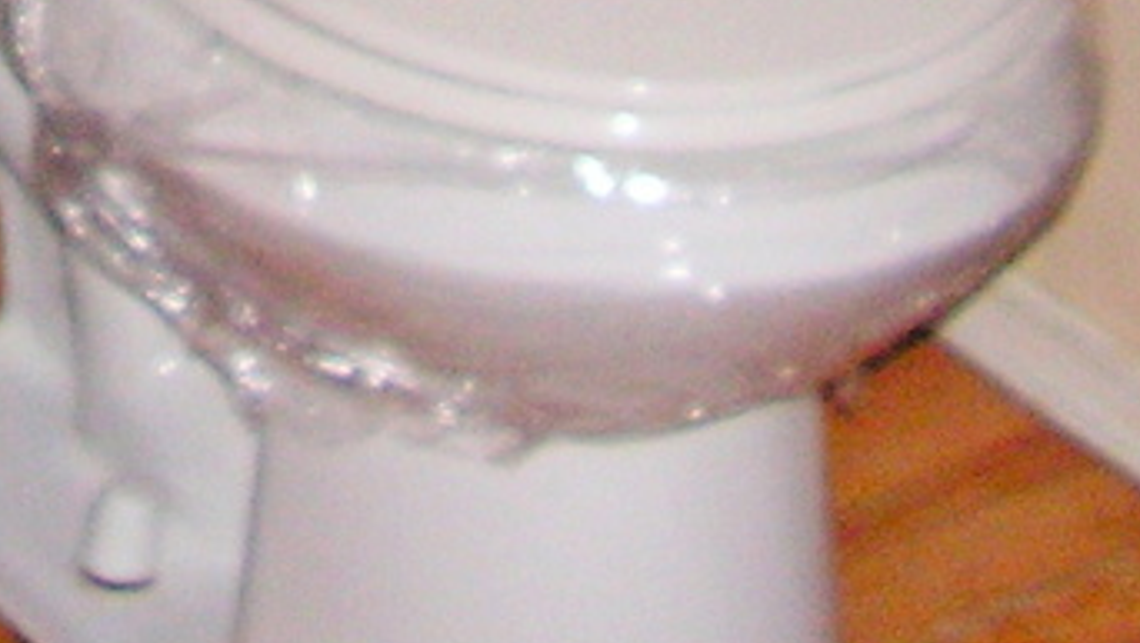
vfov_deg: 6.9
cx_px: -113
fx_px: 4992
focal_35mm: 165
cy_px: -1023
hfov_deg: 12.8
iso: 200
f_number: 3.2
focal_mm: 6
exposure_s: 1/40
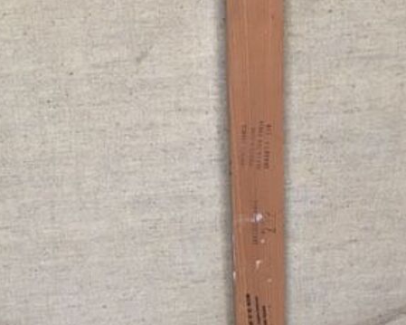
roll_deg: +3.0
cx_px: 215
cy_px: 177
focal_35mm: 63
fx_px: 757
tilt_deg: -25.9
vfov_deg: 24.2
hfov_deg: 30.0
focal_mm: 4.15
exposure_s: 1/33
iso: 64
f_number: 2.2
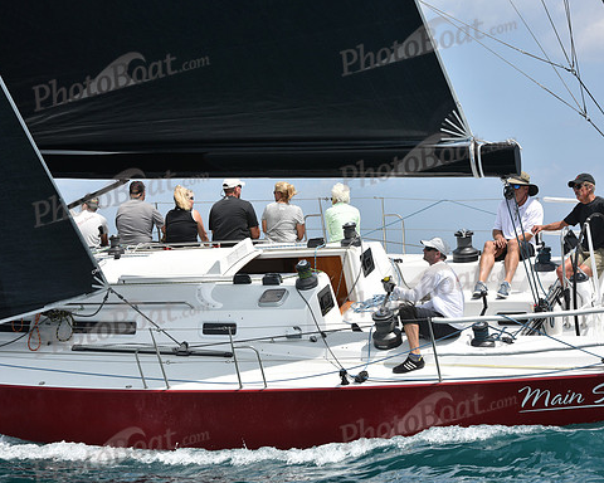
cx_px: 276
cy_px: 242
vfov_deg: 16.5
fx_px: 1662
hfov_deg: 20.6
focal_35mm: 93
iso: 250
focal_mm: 82
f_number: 8
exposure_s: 1/1250
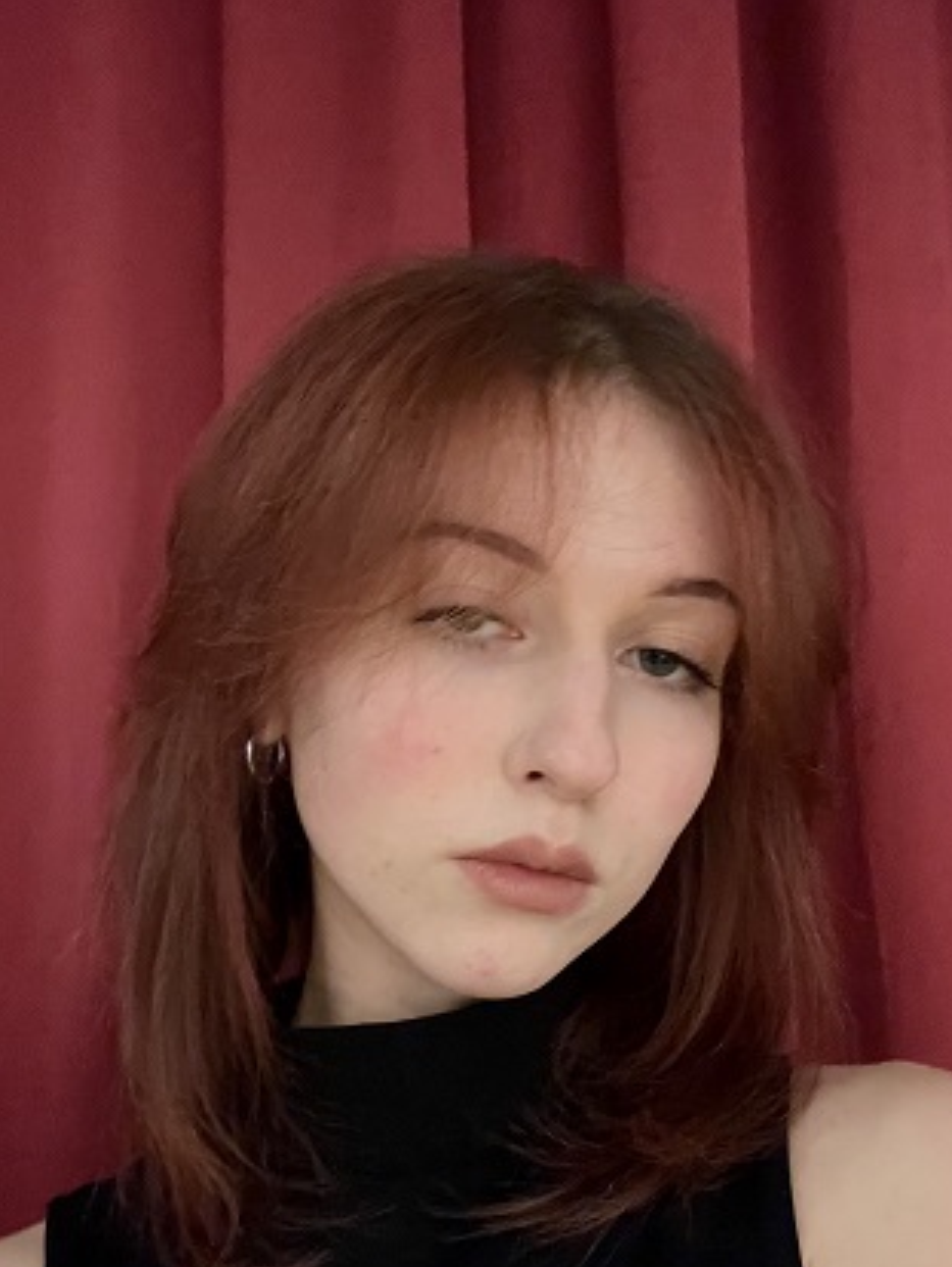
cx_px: 482
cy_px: 722
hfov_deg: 38.7
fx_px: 1355
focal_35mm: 37
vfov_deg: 50.0
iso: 640
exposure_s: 1/20
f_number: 2.2
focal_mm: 2.71
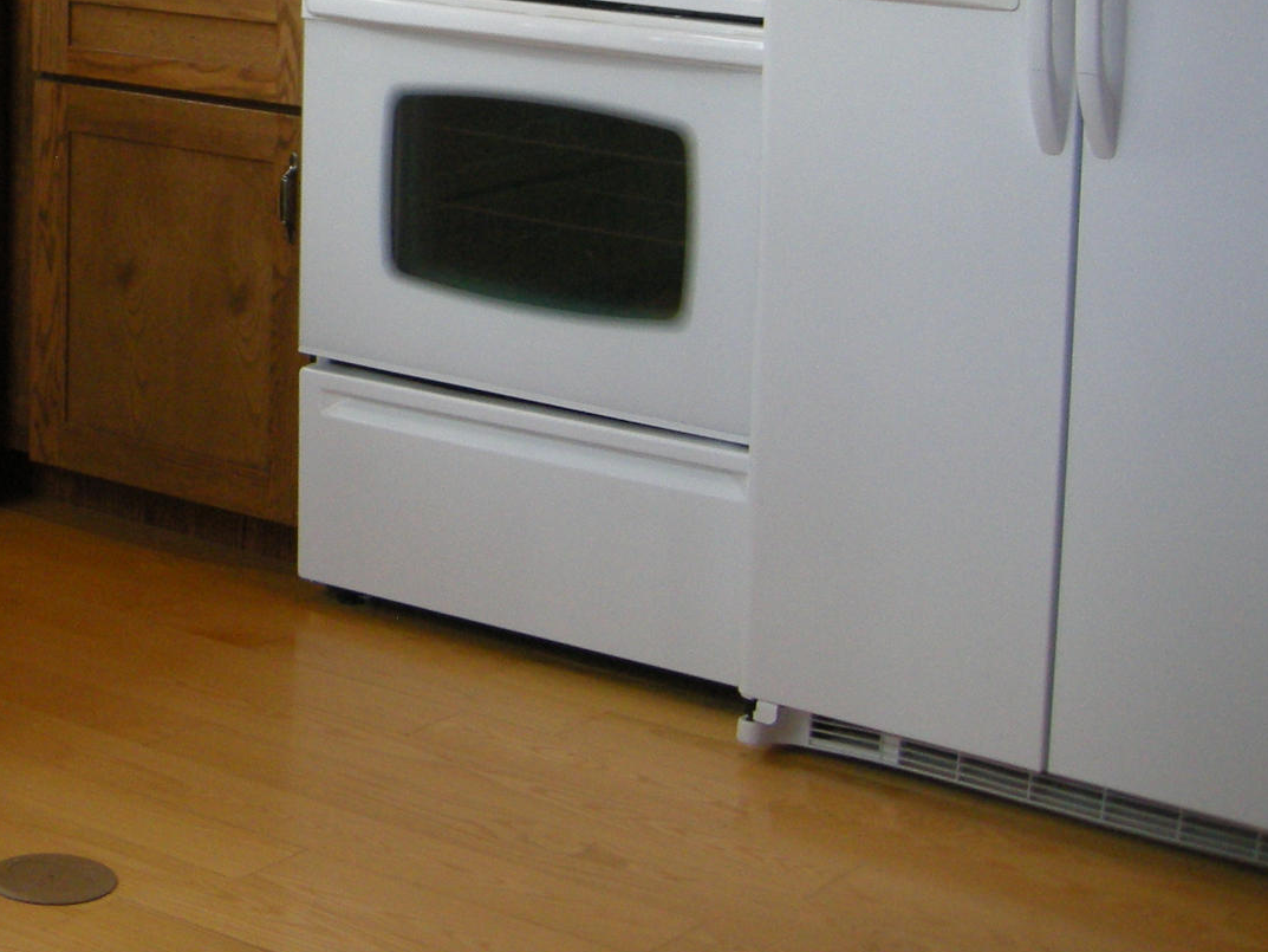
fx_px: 3187
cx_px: -281
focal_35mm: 87
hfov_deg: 20.9
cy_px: -71
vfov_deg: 16.5
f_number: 2.7
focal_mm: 7.5
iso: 163
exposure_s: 1/59.2
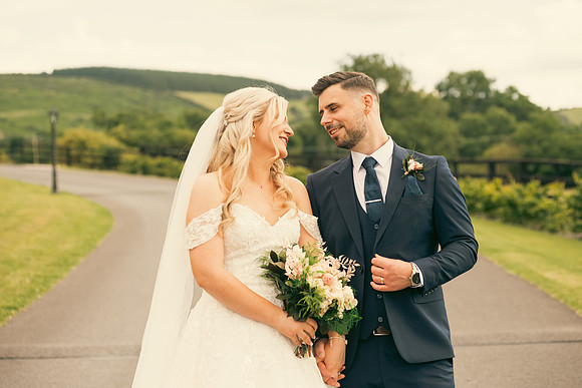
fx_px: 1391
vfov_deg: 15.9
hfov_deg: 23.6
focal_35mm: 86
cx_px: 291
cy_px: 194
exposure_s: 1/320
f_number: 3.5
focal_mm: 86
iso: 125
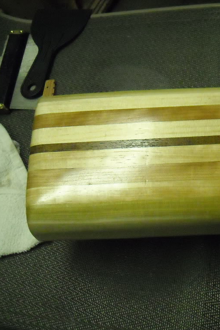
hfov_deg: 27.1
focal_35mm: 49
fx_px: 449
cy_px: 166
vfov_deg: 40.4
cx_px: 169
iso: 800
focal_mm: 5.7
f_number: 2.8
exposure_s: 1/67
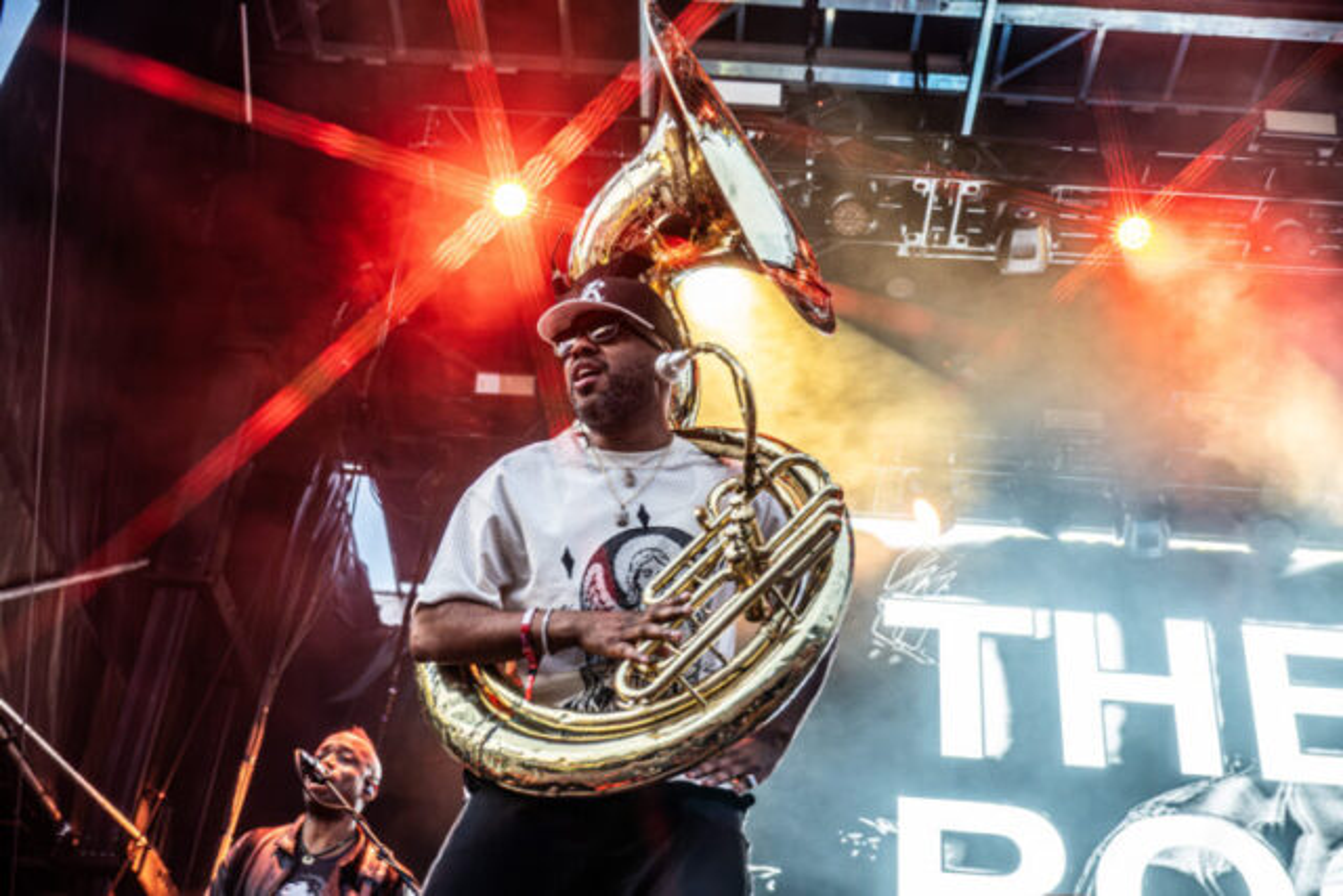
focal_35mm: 43
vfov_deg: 31.2
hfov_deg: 45.4
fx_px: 1604
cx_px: 672
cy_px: 448
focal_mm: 43
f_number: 5
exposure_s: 1/60
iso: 1600
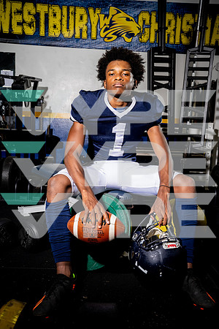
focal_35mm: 35
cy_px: 164
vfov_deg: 54.4
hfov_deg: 37.9
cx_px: 110
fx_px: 319
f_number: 9
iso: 400
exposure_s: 1/250
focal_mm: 35
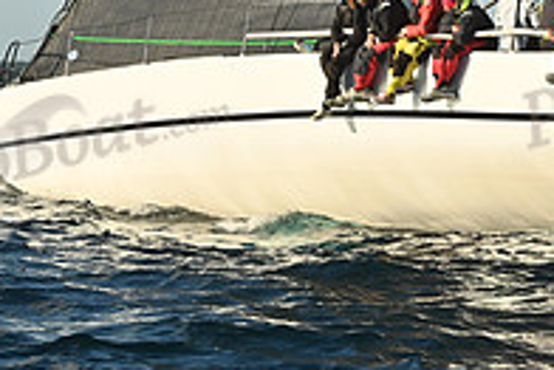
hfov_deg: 9.9
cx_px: 379
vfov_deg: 6.6
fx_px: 3188
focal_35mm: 207
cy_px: -32
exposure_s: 1/1000
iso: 800
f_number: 13
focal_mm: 70
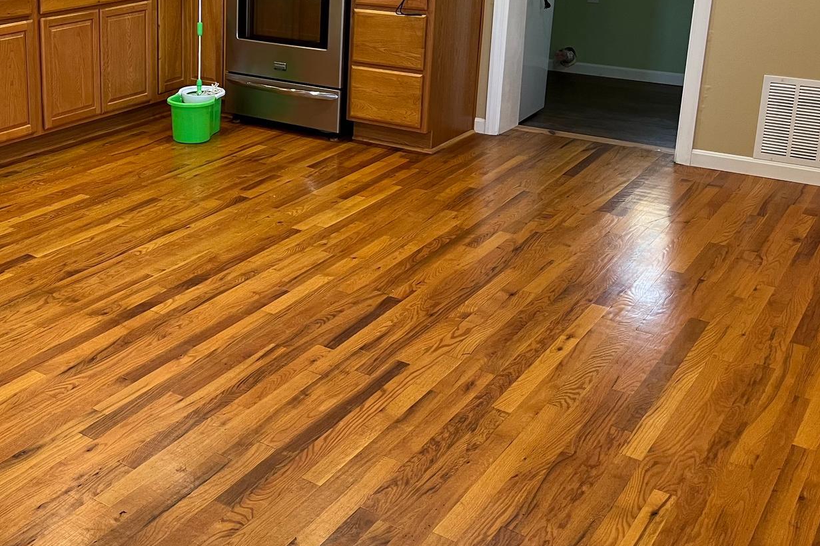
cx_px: 160
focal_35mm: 45
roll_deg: +1.7
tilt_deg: -14.0
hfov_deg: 41.7
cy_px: 114
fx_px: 1025
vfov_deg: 29.2
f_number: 1.6
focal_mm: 5.1
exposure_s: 1/60
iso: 100
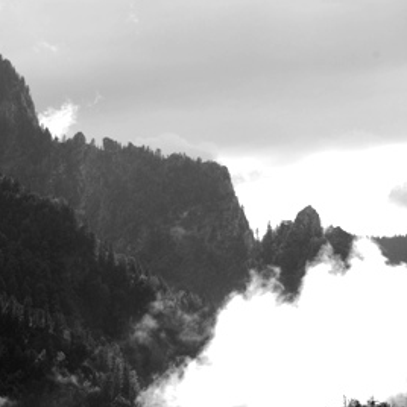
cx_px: 118
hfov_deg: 9.1
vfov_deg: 9.1
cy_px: 222
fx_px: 2554
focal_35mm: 192
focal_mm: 90
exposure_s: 1/180
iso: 400
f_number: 16
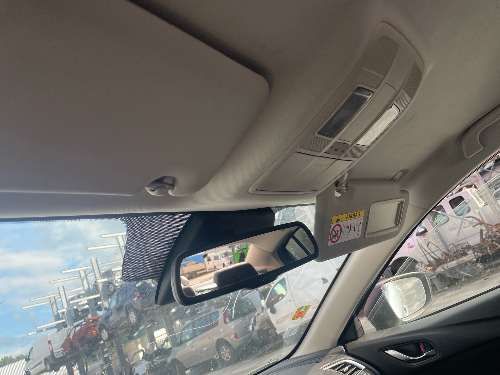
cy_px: 188
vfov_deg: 53.1
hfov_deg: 67.3
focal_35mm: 26
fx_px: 376
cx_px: 250
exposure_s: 1/400
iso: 32
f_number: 1.6
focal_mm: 4.2
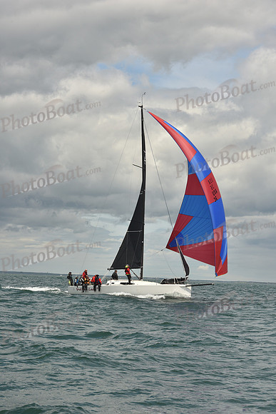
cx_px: 138
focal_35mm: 95
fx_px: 1092
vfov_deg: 21.5
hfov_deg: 14.4
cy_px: 207
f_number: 13
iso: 320
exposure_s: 1/800
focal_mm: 95
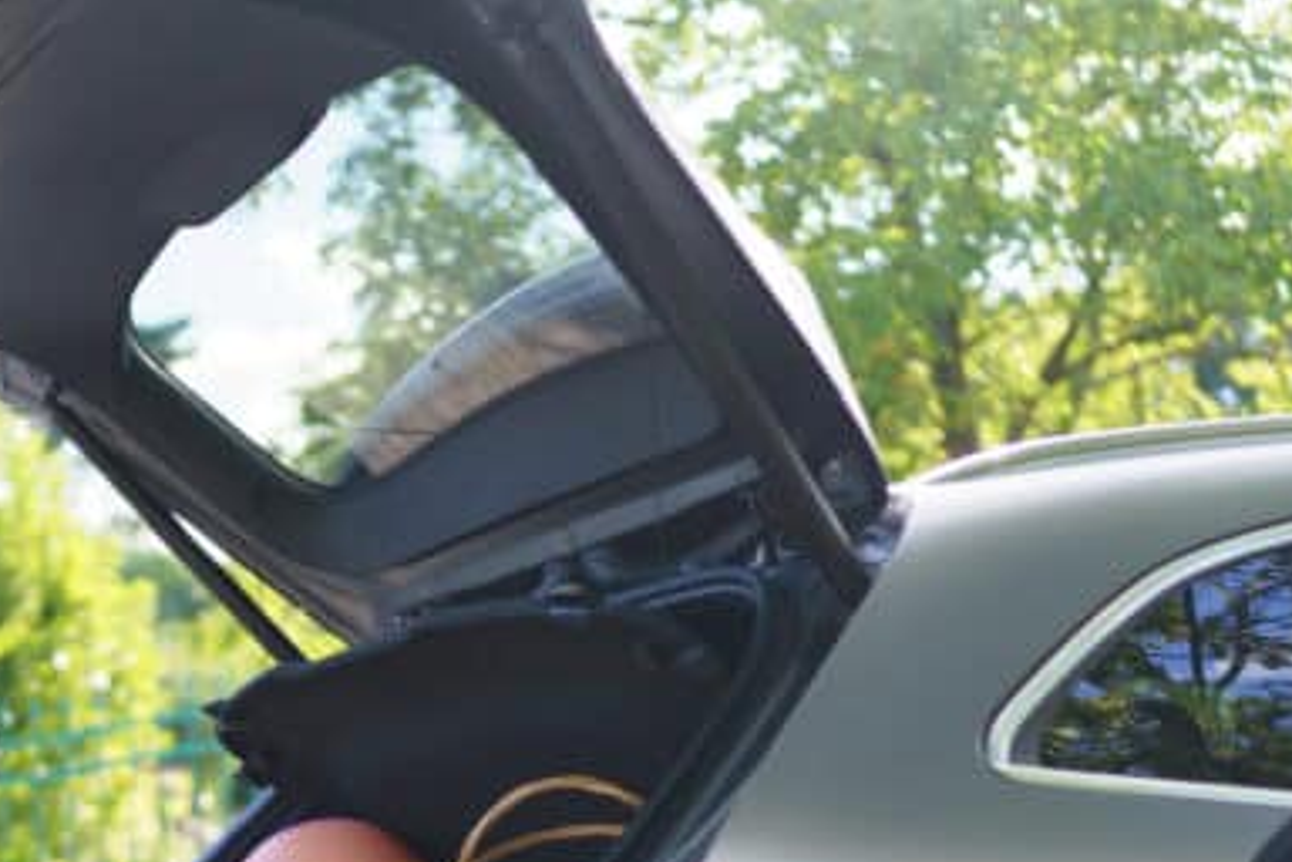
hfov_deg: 28.4
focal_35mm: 70
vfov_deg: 18.9
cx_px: 299
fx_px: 2512
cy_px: 859
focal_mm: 35
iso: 100
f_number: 1.4
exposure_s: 1/640
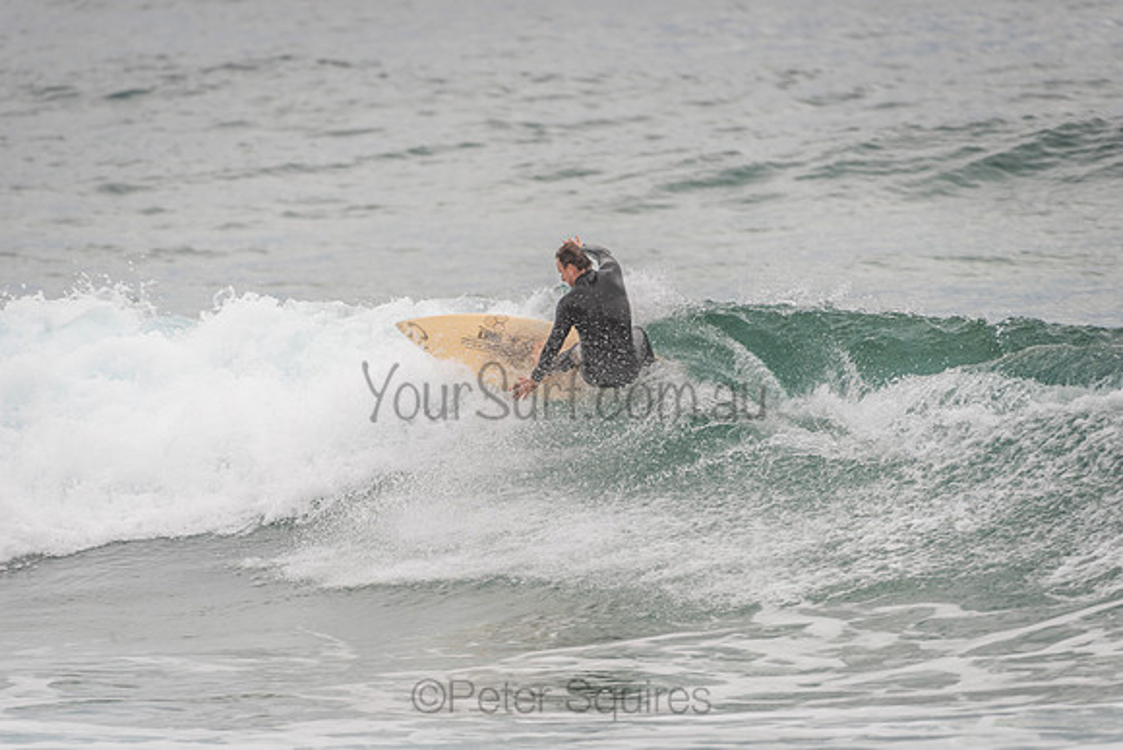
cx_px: 562
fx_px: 15600
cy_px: 375
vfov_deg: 2.8
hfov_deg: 4.1
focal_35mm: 500
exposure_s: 1/320
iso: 220
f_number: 5.6
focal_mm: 500
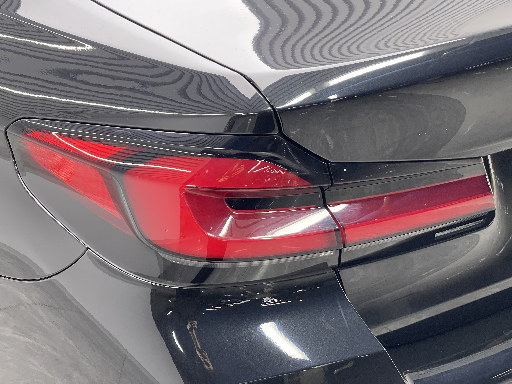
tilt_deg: -25.1
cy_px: 192
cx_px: 256
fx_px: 947
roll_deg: +1.4
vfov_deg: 22.9
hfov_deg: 30.3
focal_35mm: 64
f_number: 2.2
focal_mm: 7.5
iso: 200
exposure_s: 1/50
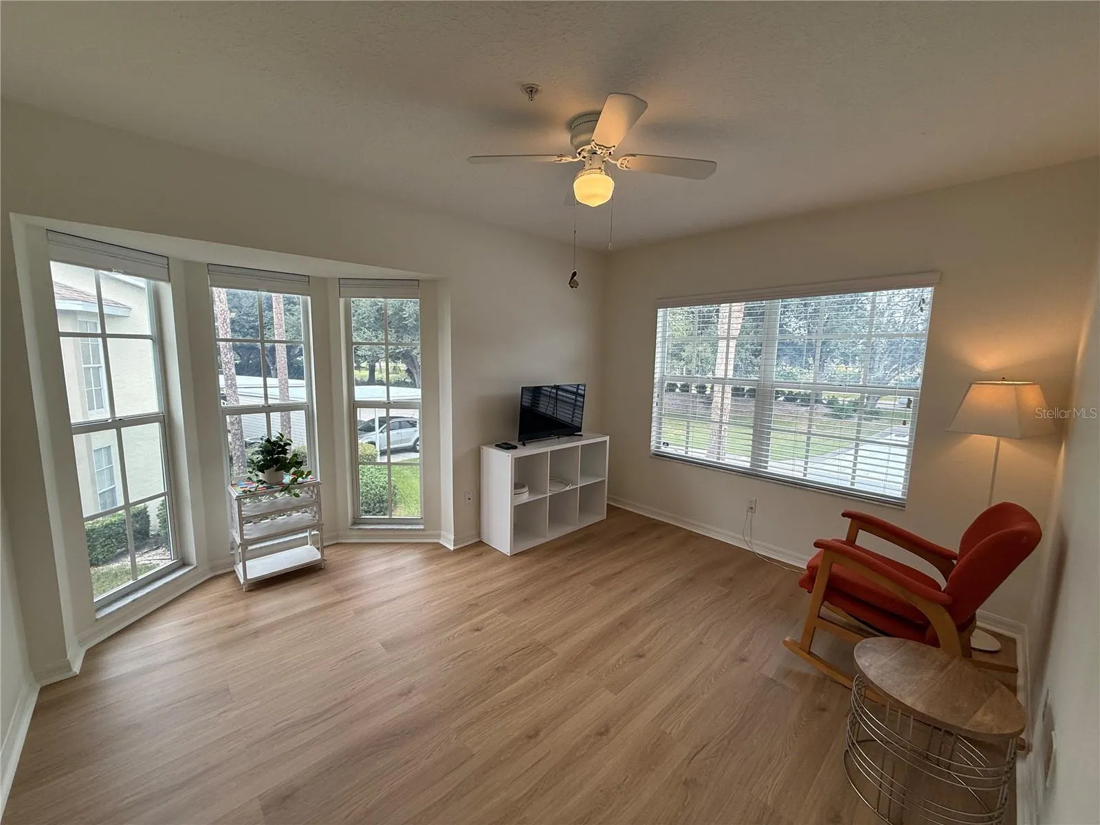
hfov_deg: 102.1
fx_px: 445
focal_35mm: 14
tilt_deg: -6.8
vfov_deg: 85.7
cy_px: 412
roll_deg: -0.6
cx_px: 550
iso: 64
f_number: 2.2
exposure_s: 1/128
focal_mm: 2.22
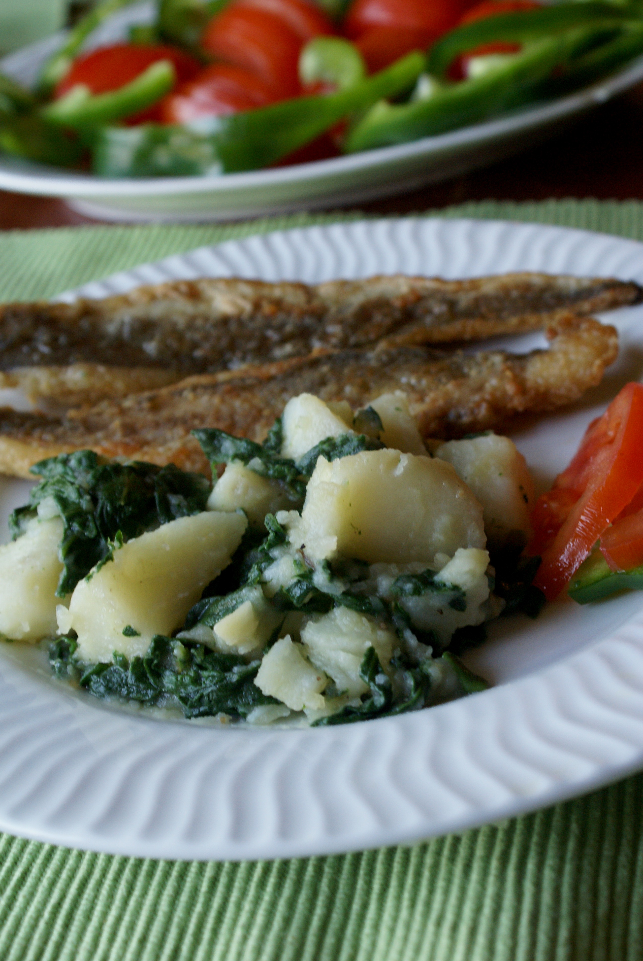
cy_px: 480
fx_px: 1803
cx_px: 322
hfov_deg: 20.2
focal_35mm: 68
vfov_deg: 29.8
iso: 400
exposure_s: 1/30
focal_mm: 45
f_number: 5.6
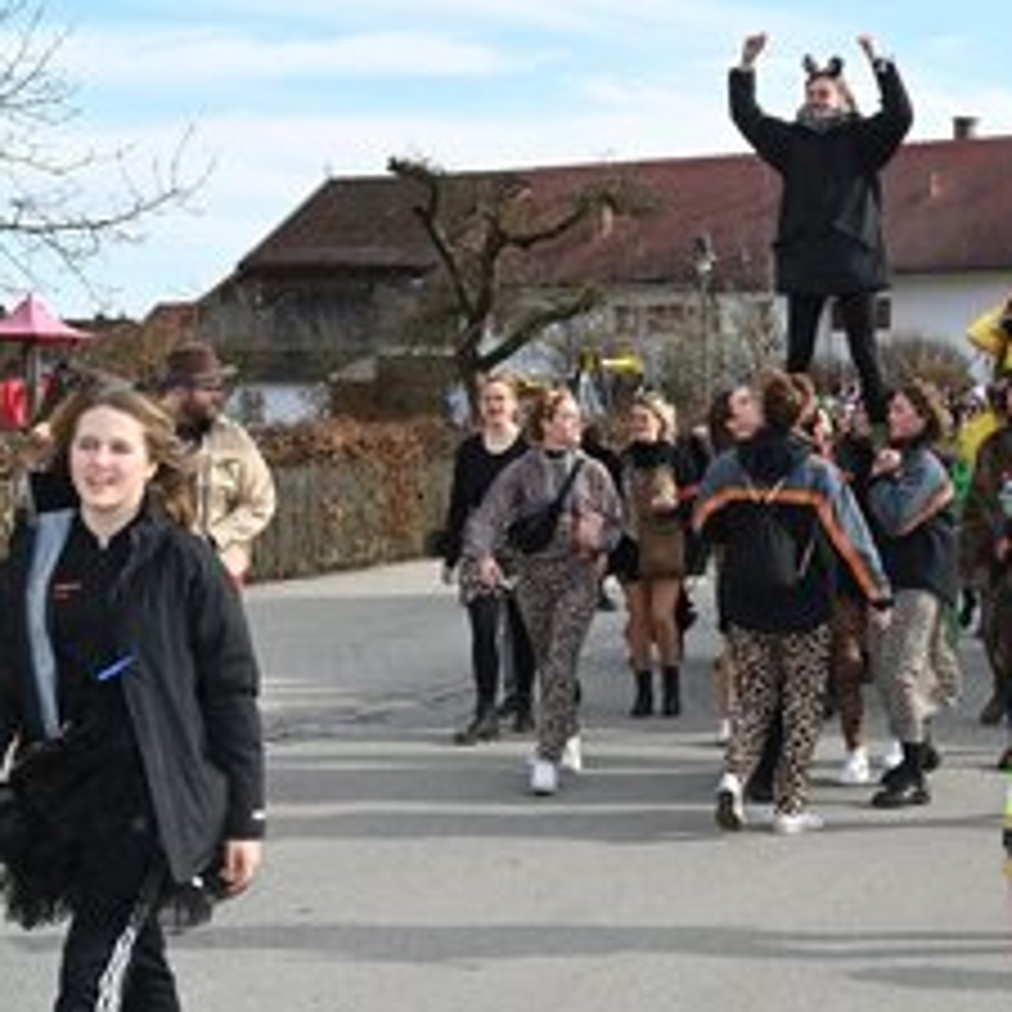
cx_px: 751
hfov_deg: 24.1
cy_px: 486
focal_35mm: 71
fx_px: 2348
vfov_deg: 24.3
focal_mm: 47
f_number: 20
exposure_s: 1/200
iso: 1000
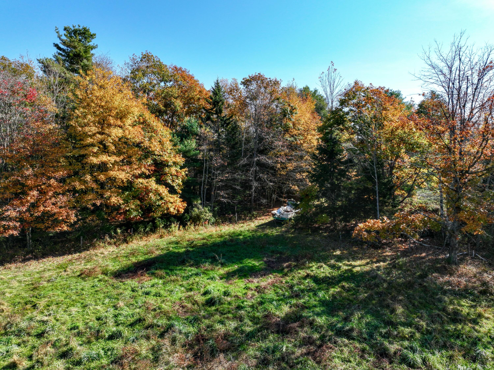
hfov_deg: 71.6
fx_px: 342
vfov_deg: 56.8
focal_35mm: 24
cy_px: 185
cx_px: 247
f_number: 2.8
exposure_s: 1/1250
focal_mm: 12.29
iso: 100
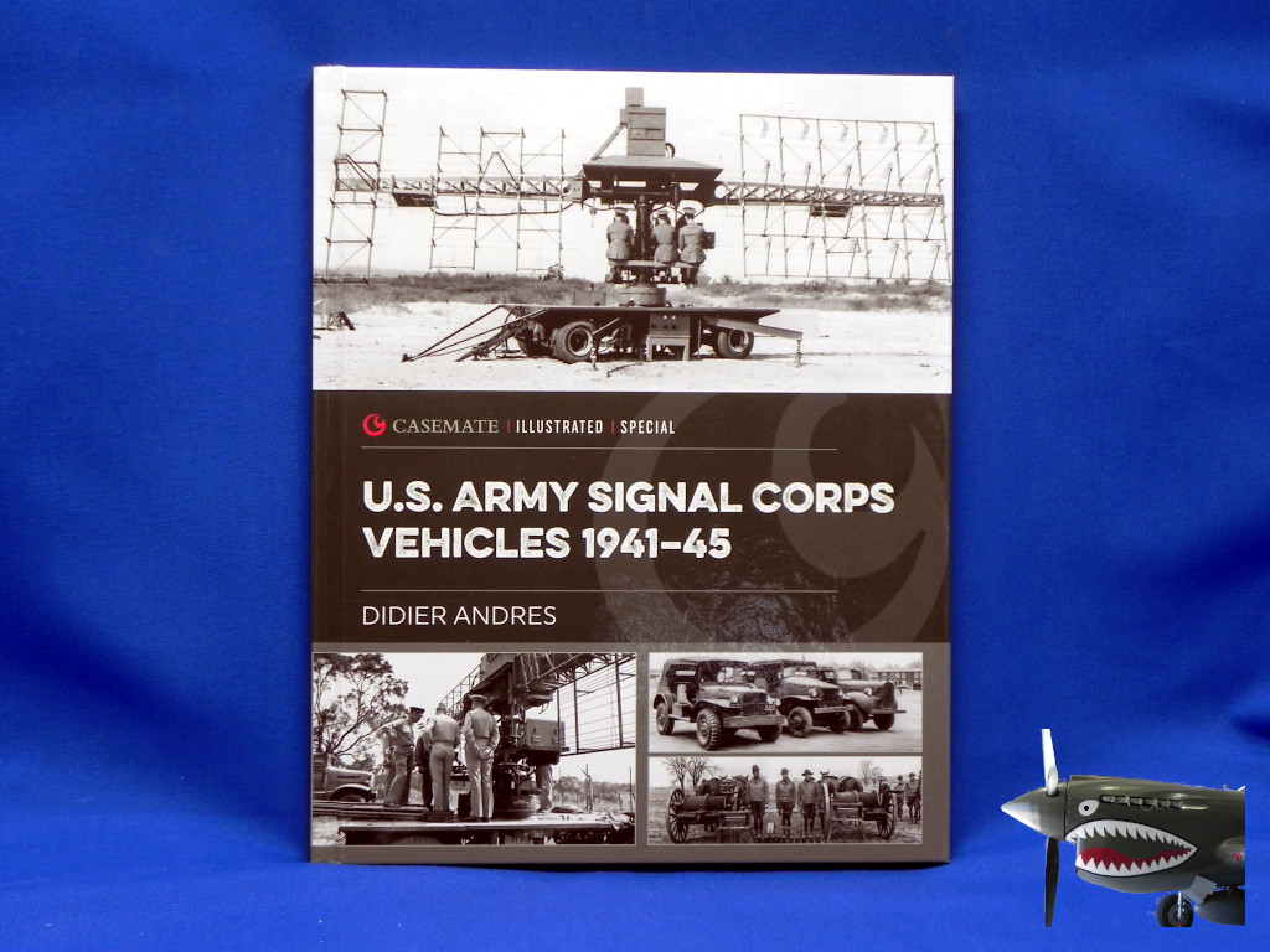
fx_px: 2421
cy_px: 476
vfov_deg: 22.3
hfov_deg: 29.4
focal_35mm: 66
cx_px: 635
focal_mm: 11.8
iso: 160
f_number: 3.5
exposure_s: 1/86.7
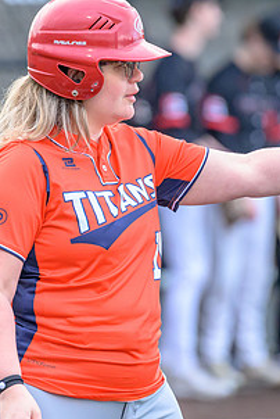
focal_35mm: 483
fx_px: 5622
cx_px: 79
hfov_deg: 2.9
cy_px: 184
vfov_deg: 4.3
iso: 3200
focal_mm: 200
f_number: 3.2
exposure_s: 1/2000
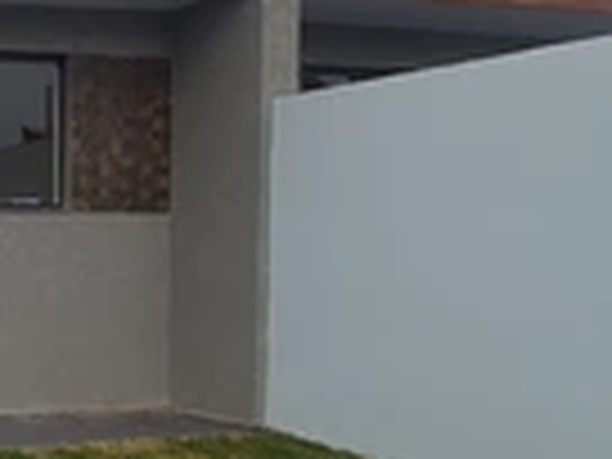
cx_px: -414
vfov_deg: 31.3
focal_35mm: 46
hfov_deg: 24.6
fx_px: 813
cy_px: 302
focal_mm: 1.74
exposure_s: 1/120
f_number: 2.2
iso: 64
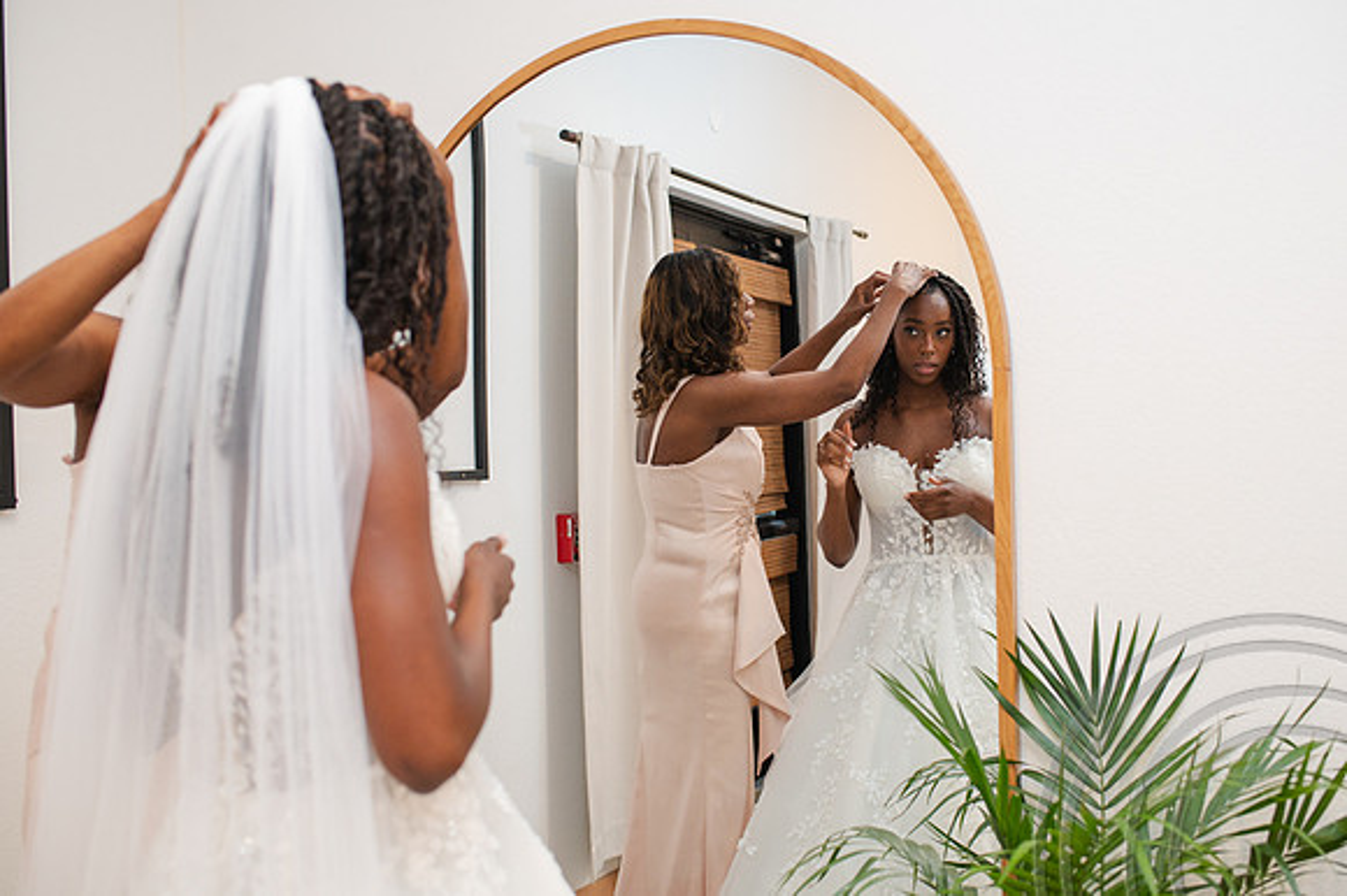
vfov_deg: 34.0
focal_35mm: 39
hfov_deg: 49.4
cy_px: 418
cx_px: 719
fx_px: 1464
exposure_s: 1/200
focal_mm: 35
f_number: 3.2
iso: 800
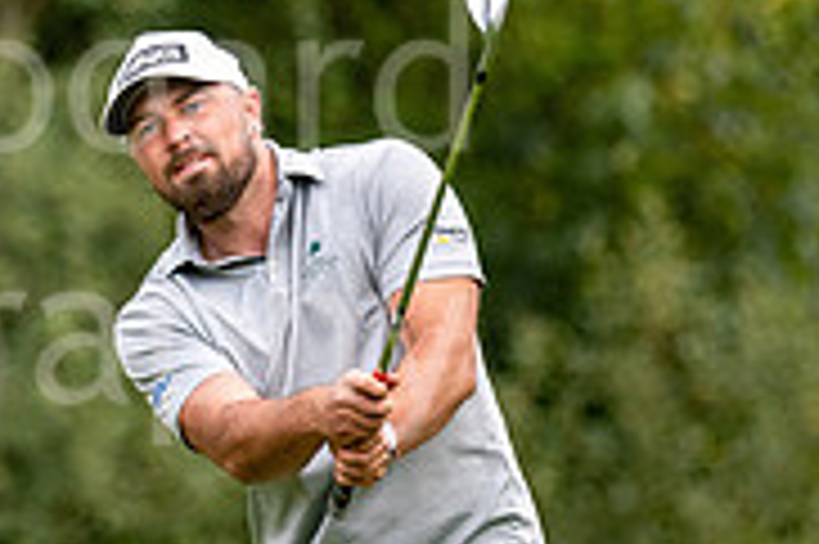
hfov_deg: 1.4
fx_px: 32639
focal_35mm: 1436
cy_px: 119
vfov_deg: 1.0
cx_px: -104
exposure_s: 1/800
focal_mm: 300
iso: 500
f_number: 4
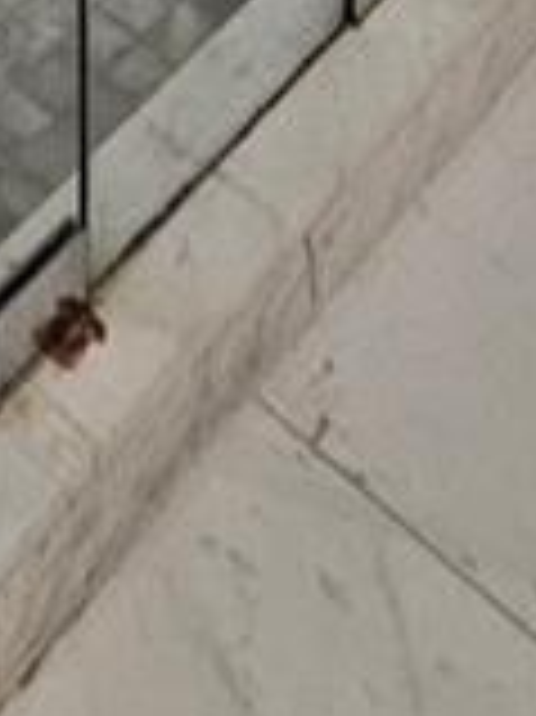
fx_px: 2026
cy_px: -1527
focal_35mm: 98
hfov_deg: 14.9
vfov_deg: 10.9
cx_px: 54
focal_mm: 1.74
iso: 200
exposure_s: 1/60
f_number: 2.2
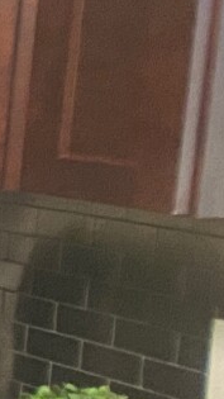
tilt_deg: -5.1
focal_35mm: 184
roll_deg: -1.1
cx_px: -1061
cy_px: 168
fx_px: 1944
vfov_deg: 11.7
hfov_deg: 4.8
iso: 400
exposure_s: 1/60
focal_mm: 4.25
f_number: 1.8
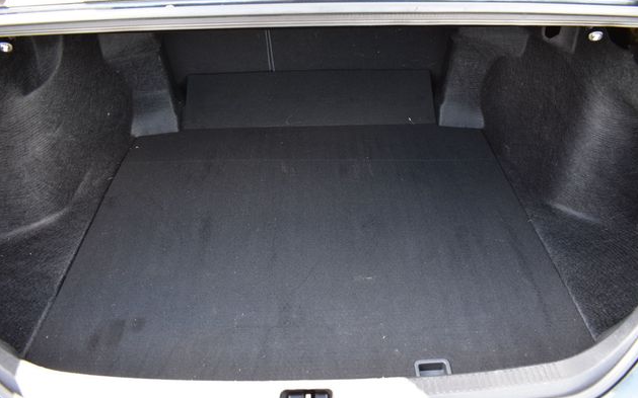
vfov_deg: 44.5
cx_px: 324
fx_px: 487
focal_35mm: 28
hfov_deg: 66.5
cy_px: 211
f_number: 7.1
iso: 400
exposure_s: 1/25
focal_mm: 18
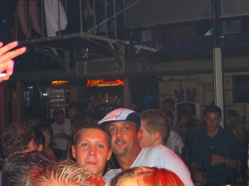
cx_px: 124
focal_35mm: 57
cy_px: 93
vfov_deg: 25.7
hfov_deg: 33.8
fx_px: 410
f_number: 3.6
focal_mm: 11.8
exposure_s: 1/60
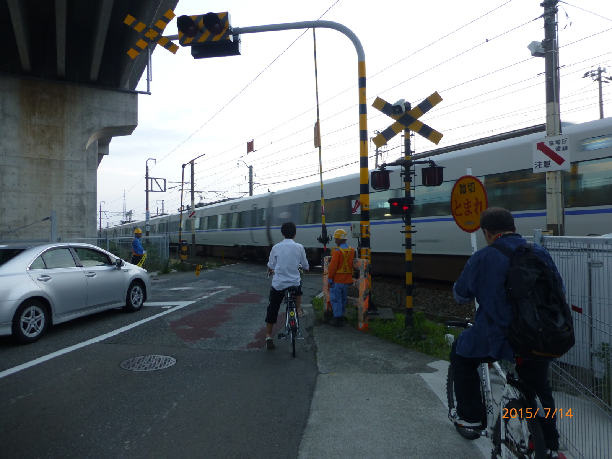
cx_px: 306
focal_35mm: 24
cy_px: 230
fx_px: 424
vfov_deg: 56.8
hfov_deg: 71.6
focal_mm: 4.3
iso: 100
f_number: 3.3
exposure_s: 1/80
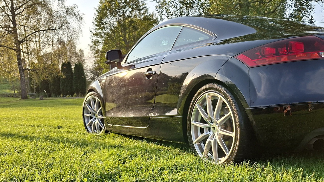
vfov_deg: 31.8
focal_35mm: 37
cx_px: 197
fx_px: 318
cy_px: 115
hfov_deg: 53.6
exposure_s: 1/727
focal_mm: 5.54
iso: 50
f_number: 1.8
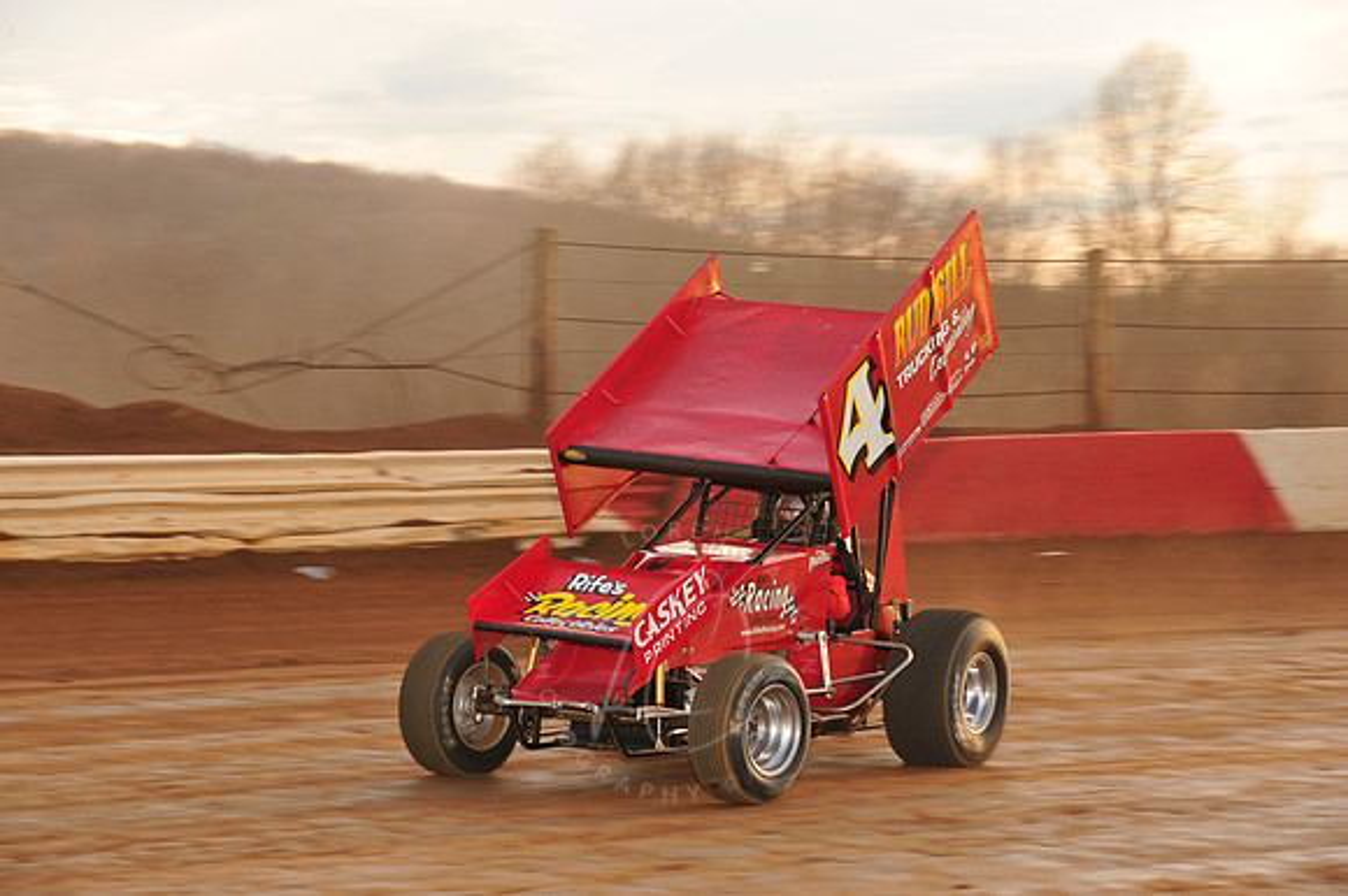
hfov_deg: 17.1
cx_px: 674
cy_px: 448
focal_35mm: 120
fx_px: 4491
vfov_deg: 11.4
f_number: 8
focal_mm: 120
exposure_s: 1/250
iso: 640
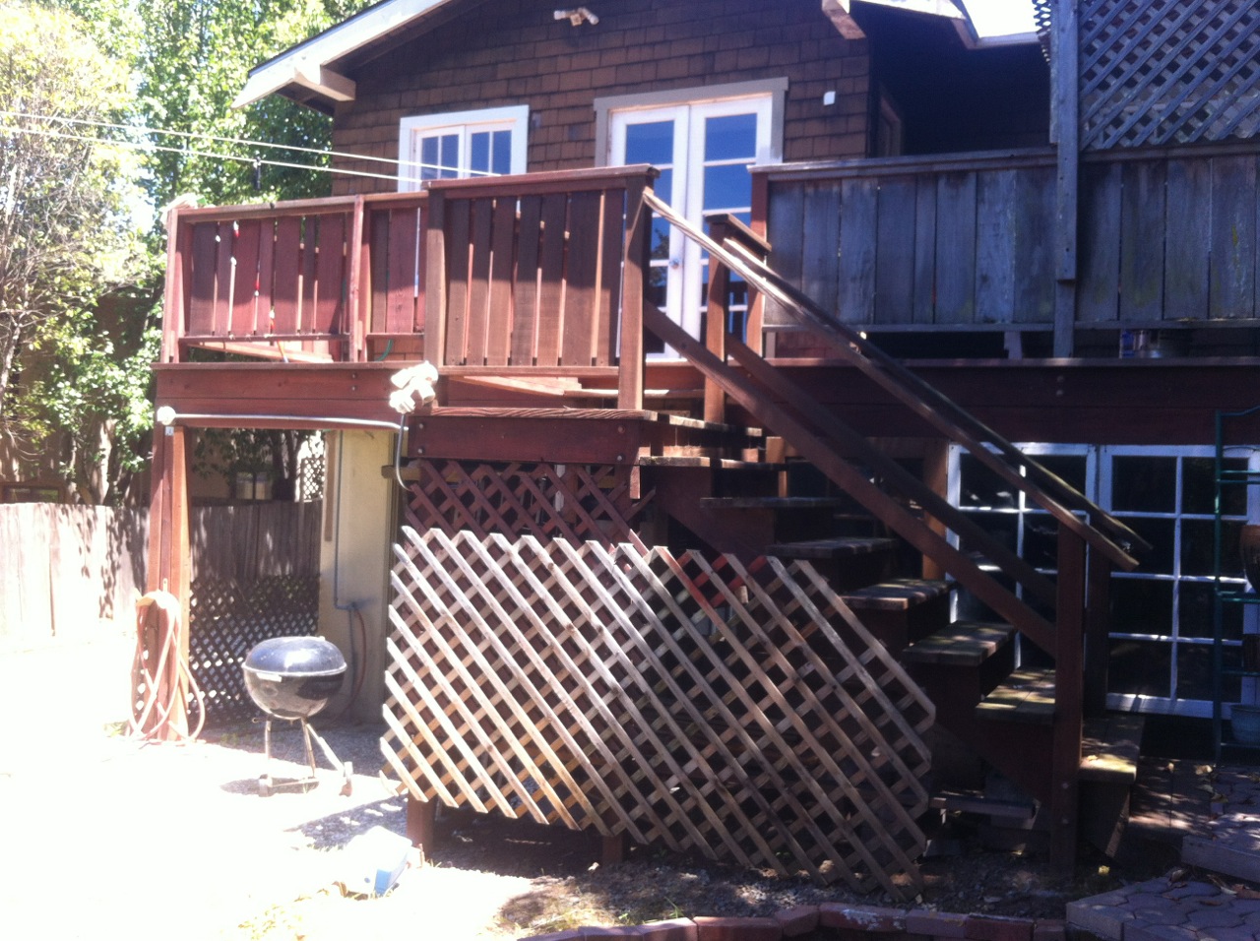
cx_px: 630
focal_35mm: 35
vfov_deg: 40.6
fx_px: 1272
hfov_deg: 52.7
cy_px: 470
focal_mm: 3.85
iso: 80
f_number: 2.8
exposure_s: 1/142
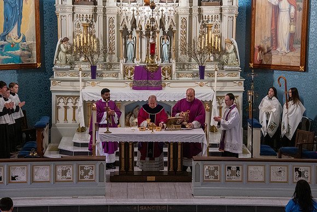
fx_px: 1074
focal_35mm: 122
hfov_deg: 16.8
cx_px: 158
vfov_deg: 11.2
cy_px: 106
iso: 4000
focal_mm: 122
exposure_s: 1/100
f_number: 9
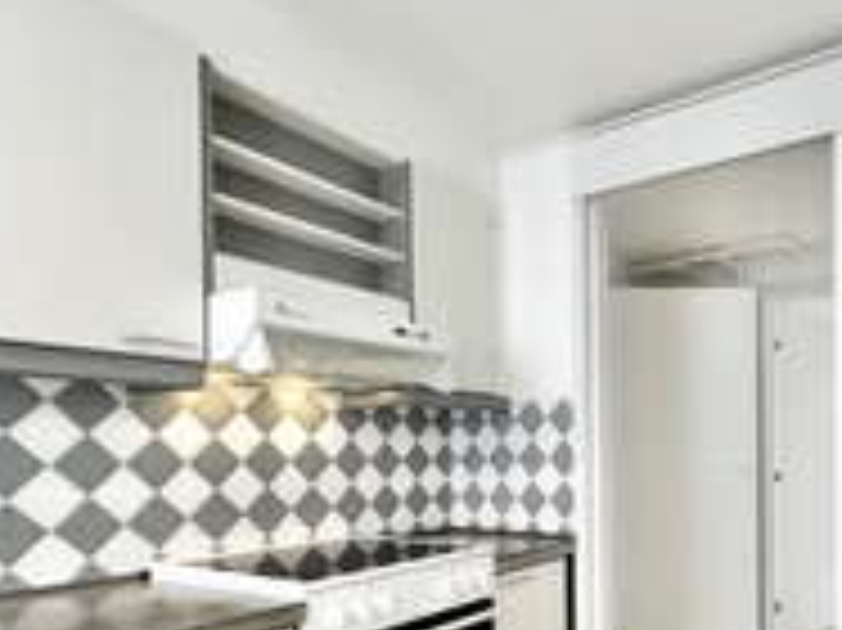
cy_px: 464
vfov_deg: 48.0
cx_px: 642
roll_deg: +1.0
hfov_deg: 59.7
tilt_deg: -1.3
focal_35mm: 28
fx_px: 681
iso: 200
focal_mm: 2.22
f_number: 2.2
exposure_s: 1/100
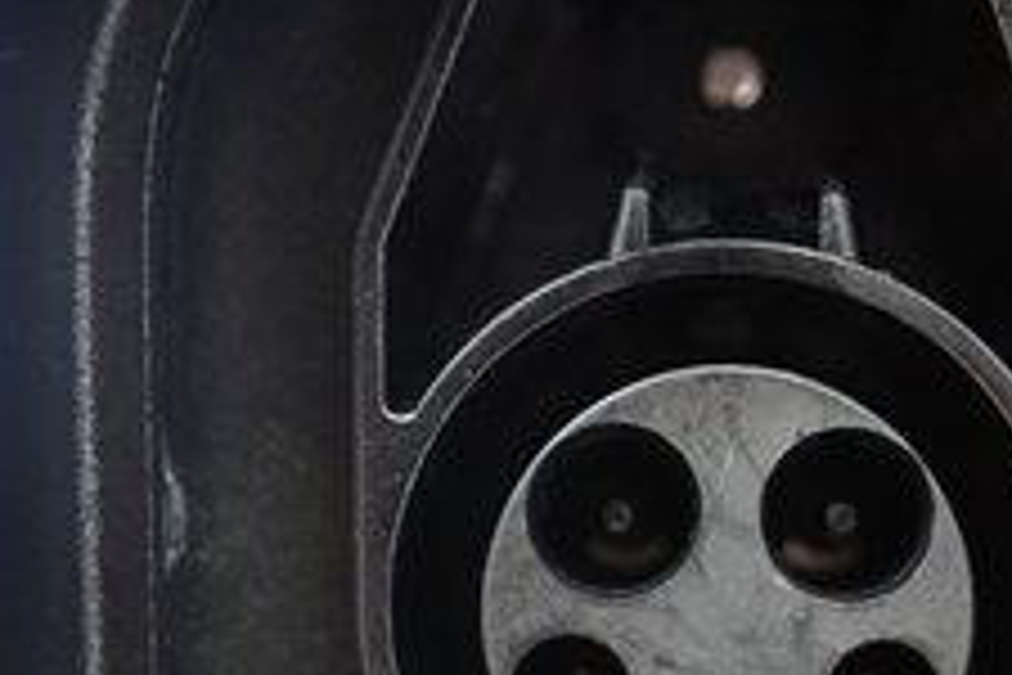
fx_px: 1996
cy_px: 702
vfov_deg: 18.6
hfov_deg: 28.1
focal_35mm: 71
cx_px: 751
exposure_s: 1/60
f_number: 2.8
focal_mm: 25
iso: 8000
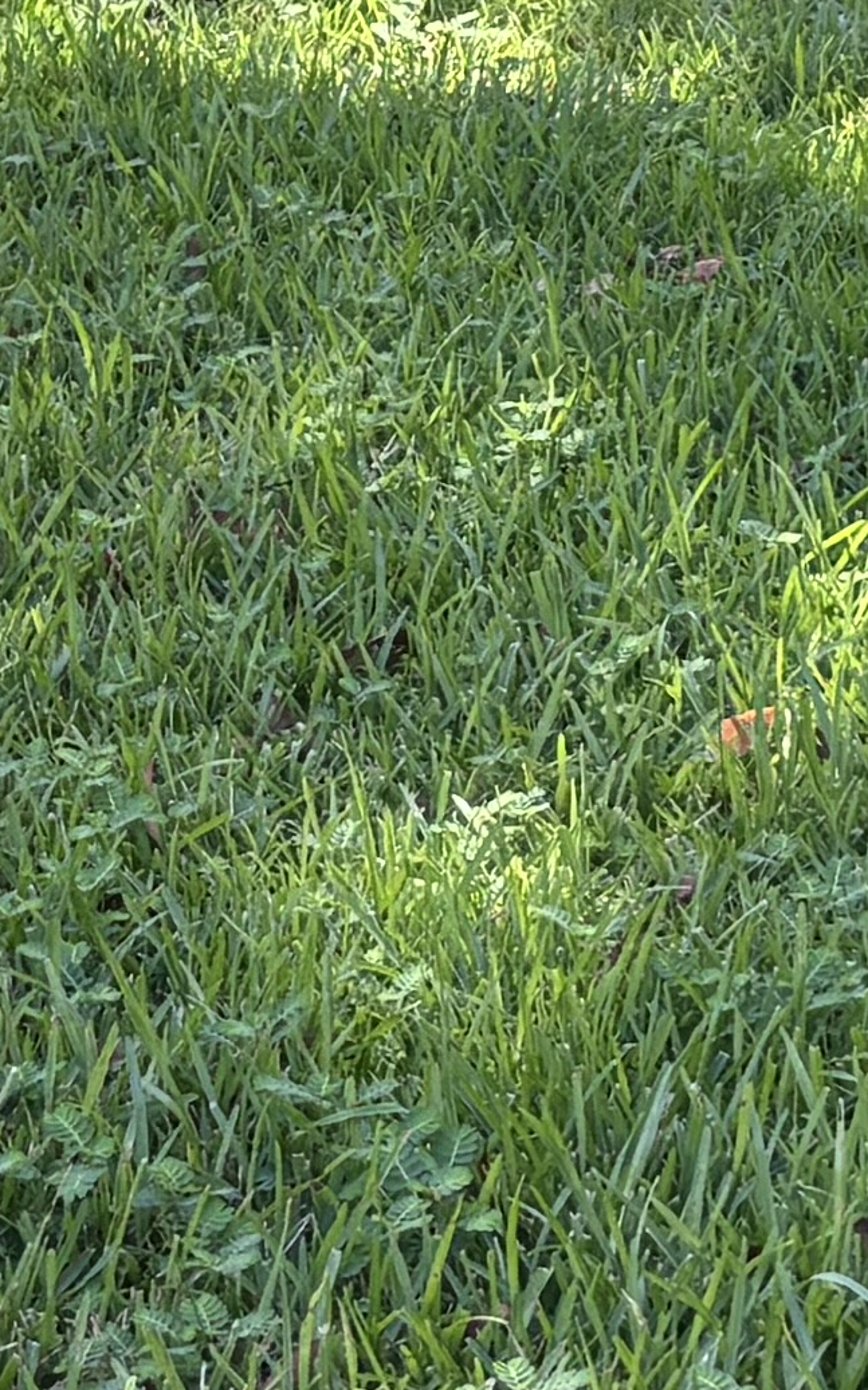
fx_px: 5756
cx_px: -621
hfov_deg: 8.3
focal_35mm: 152
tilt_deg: -8.5
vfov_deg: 13.2
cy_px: -529
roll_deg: +2.0
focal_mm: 5.96
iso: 50
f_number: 1.6
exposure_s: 1/384
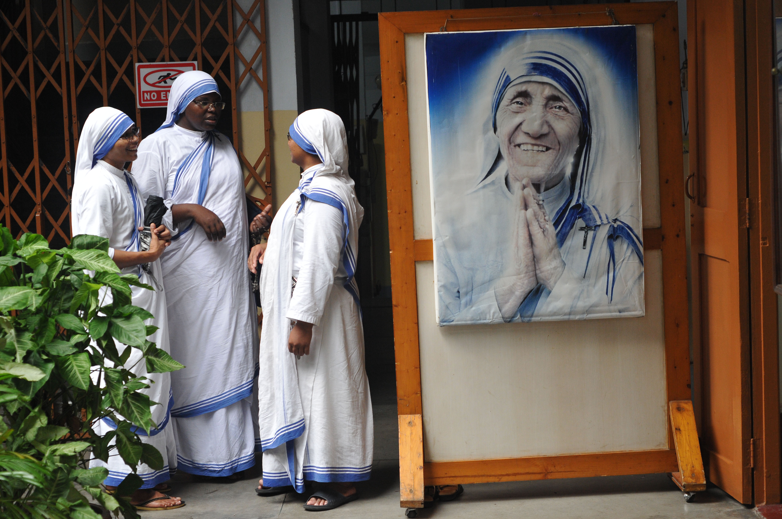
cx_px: 391
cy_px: 260
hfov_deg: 27.0
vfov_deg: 18.1
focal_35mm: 75
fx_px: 1627
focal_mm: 50
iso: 640
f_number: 4.5
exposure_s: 1/80
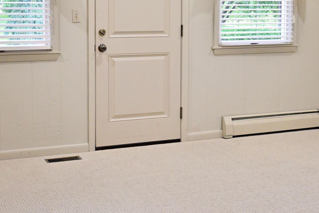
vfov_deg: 20.2
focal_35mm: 67
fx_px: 589
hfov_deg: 30.2
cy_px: 45
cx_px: 191
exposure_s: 1/160
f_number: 4
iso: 400
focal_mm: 21.5
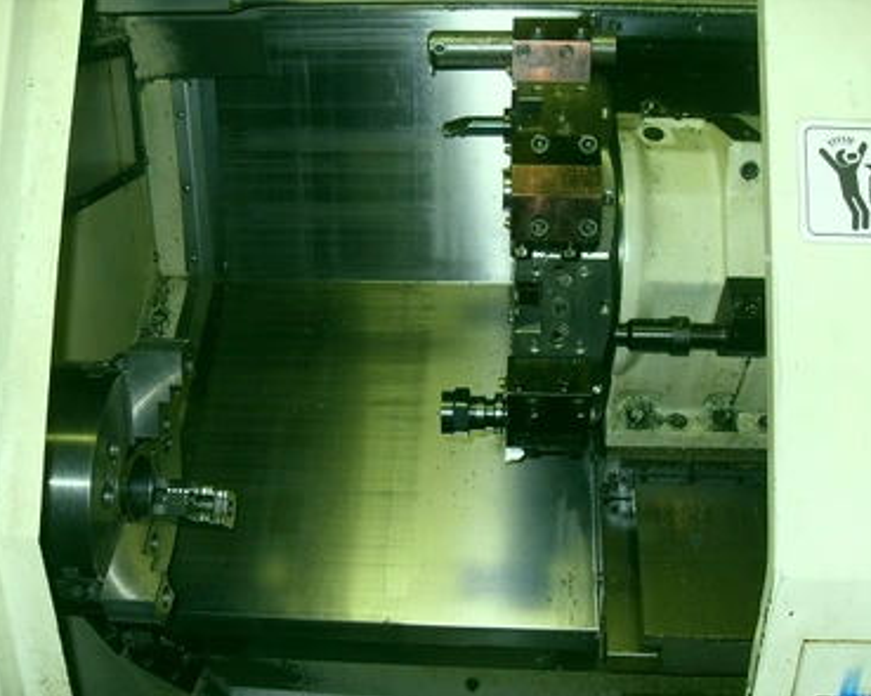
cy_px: 352
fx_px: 928
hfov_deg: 50.3
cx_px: 418
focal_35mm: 36
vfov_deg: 41.1
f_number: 2.8
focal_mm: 6.3
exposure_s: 1/45
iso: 100
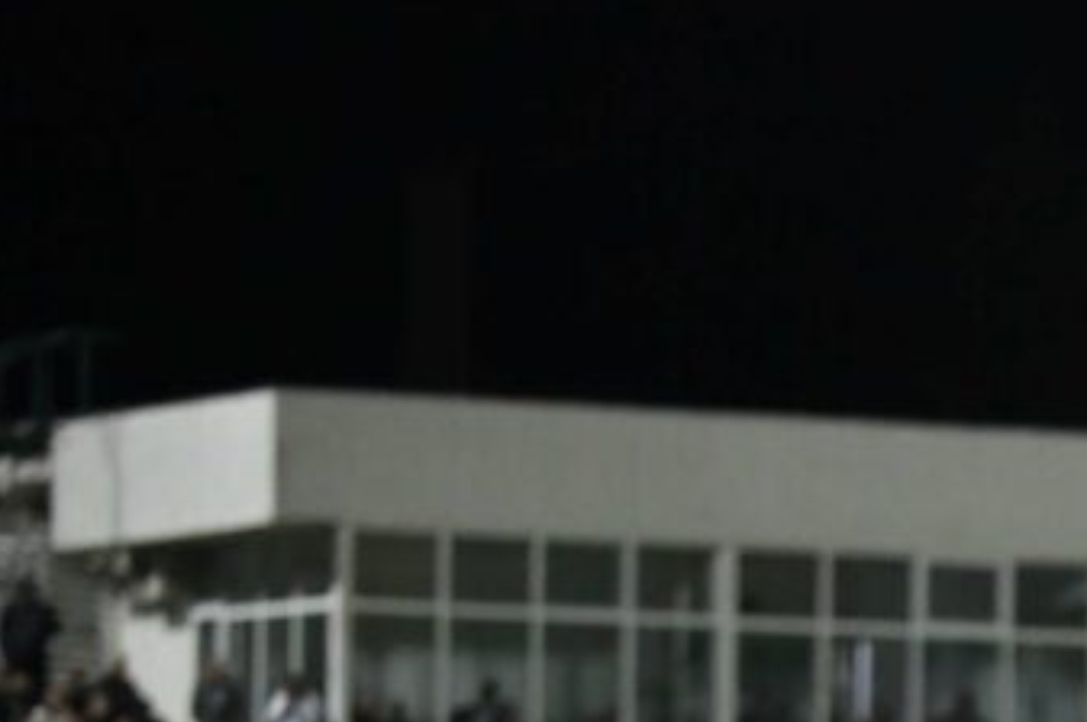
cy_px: 1465
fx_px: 8778
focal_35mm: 291
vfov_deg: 4.6
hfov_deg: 6.9
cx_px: 1929
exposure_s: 1/1600
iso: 8000
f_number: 2.8
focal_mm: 70
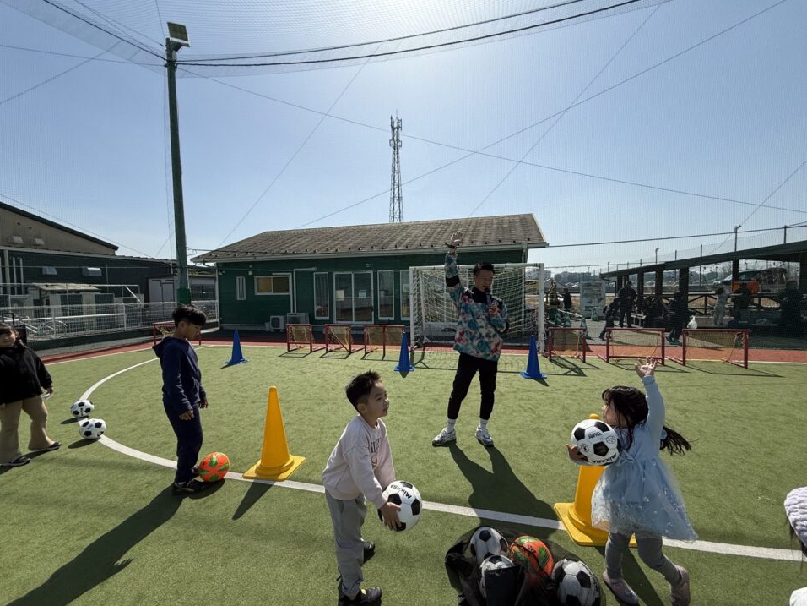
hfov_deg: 98.1
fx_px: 350
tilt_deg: -2.2
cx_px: 415
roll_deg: +0.4
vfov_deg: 81.7
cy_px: 308
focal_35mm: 15
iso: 50
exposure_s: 1/1961
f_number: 2.2
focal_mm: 2.22
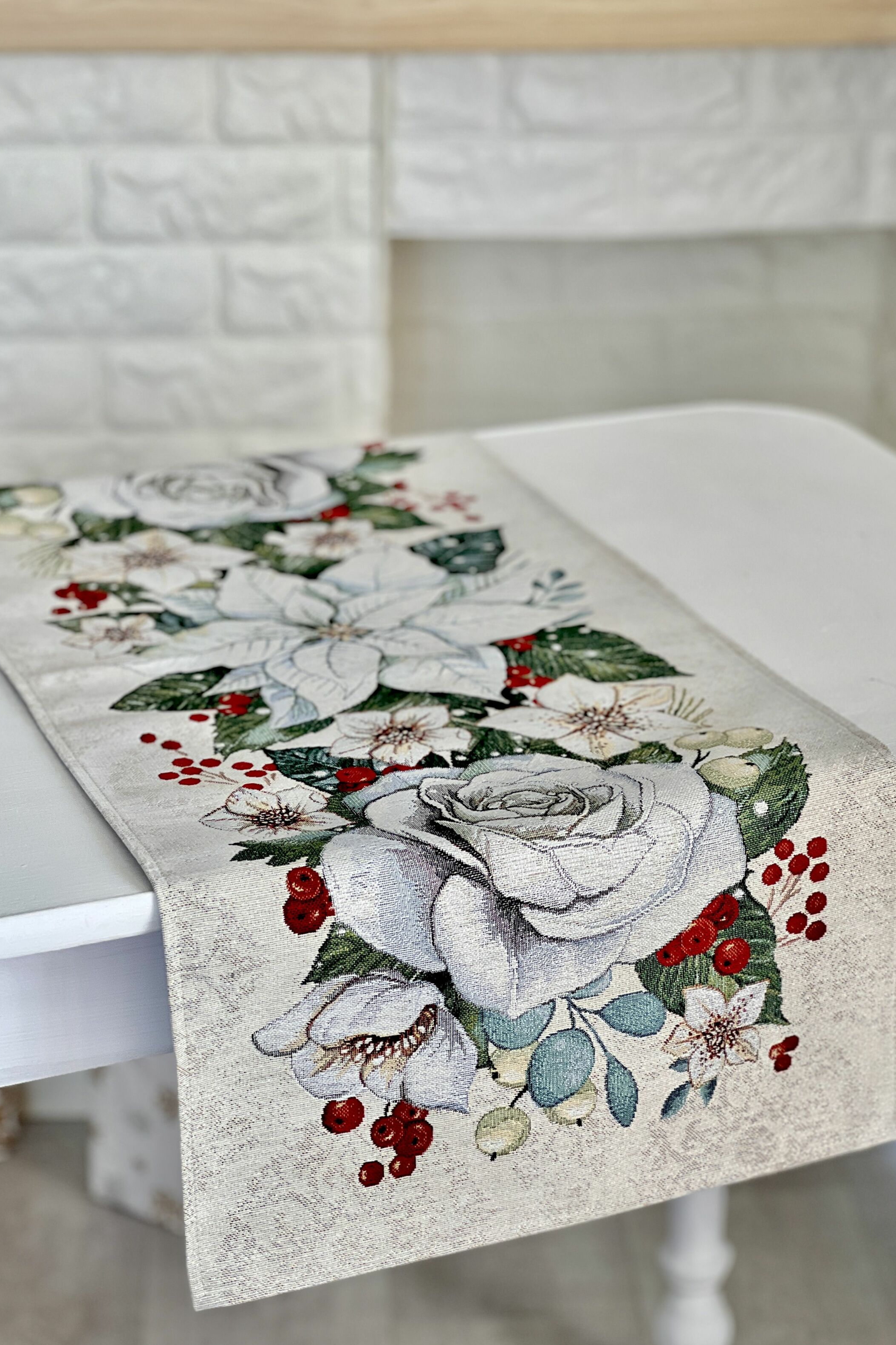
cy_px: 677
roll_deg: +0.2
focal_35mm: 81
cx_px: 483
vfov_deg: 25.1
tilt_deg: -21.4
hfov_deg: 16.9
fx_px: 3024
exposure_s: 1/100
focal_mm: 9
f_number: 2.8
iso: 100
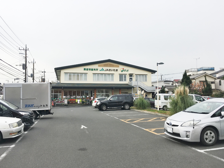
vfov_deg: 48.2
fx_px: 188
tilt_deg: +3.4
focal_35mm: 29
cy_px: 84
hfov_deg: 61.7
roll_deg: +1.3
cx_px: 112
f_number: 2.2
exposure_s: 1/1131
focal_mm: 4.15
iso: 25
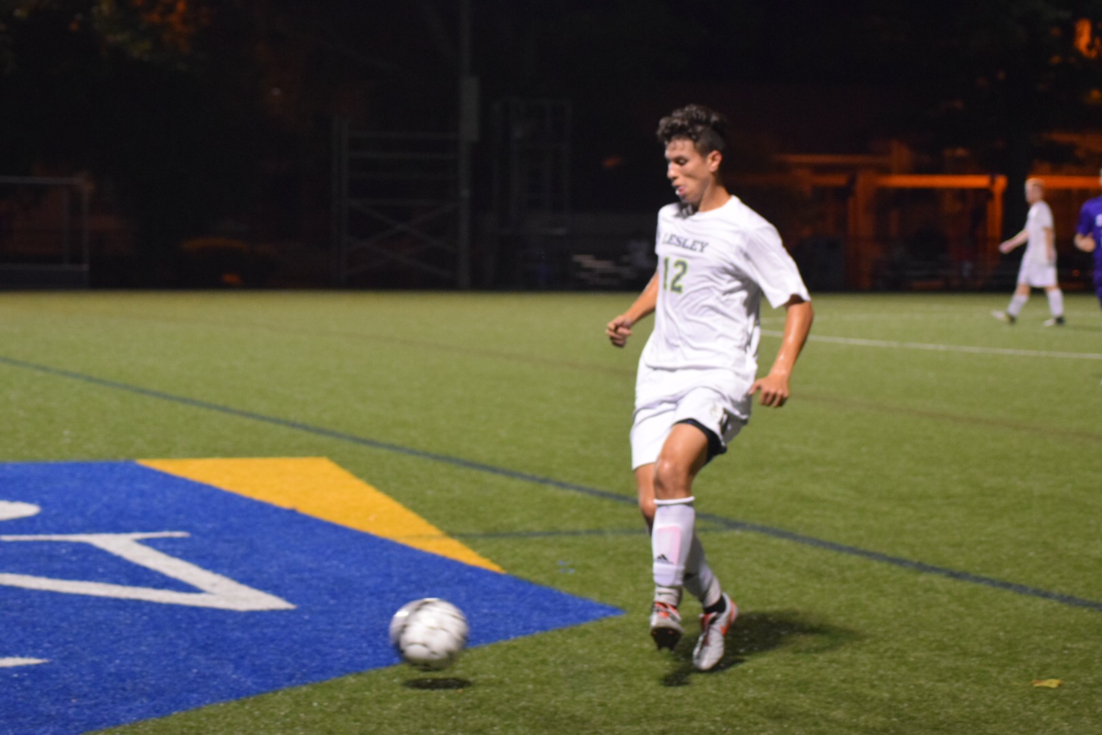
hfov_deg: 19.5
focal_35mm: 105
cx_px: 551
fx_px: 3214
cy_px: 368
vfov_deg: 13.0
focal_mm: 70
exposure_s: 1/200
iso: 3200
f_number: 4
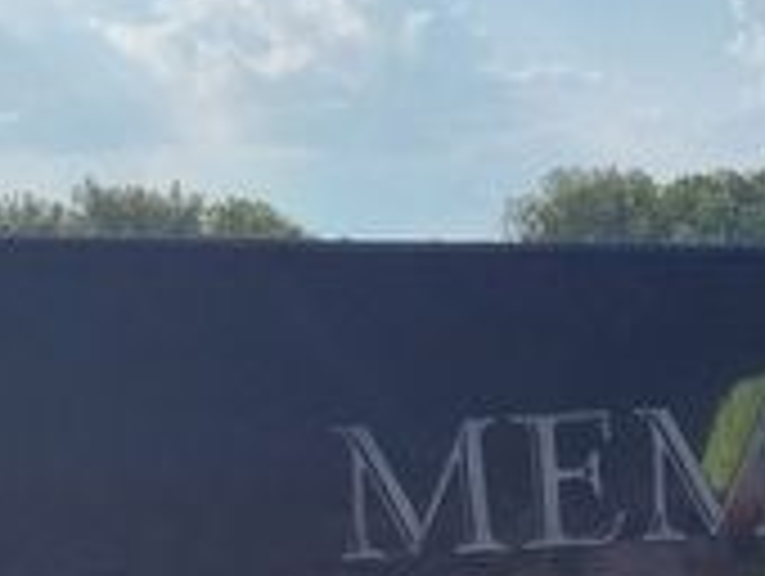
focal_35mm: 108
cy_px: 630
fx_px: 2390
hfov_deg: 16.9
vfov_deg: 13.5
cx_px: 1062
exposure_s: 1/2644
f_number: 1.8
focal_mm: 5.56
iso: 100
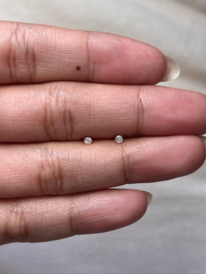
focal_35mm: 52
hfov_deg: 28.0
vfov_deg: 36.8
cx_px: 103
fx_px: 413
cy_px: 137
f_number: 1.6
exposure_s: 1/172
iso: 32
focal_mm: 5.96
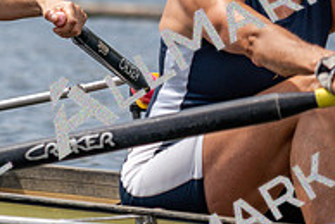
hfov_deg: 3.4
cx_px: -98
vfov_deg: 2.3
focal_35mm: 597
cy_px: -4
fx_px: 5564
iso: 250
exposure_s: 1/1600
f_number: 5.6
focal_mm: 200
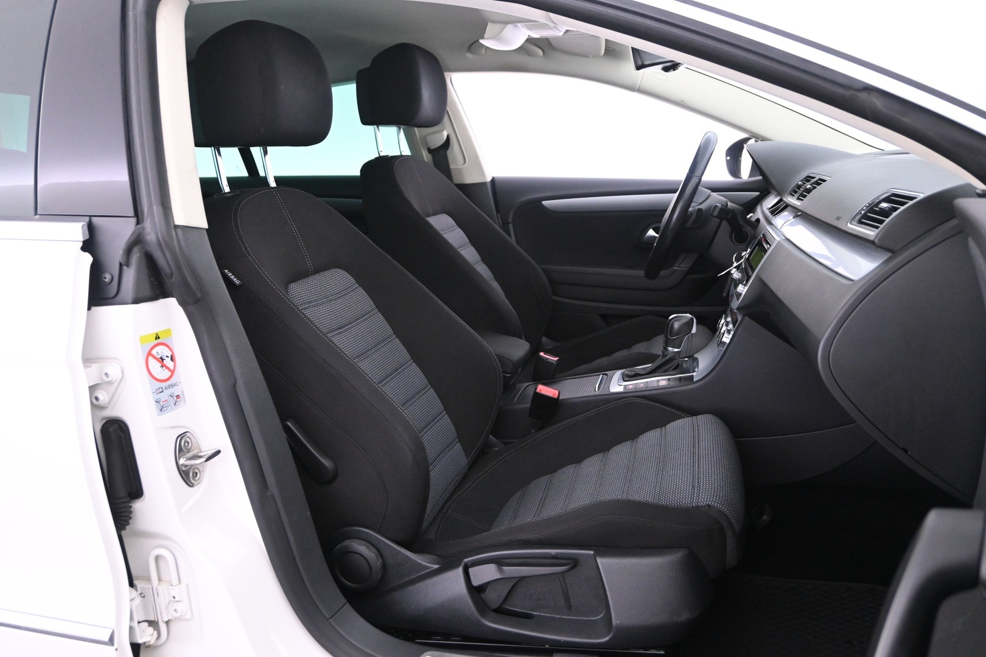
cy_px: 328
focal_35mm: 29
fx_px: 801
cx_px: 493
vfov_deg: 44.6
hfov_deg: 63.2
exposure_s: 1/30
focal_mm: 19.5
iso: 3200
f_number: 3.8
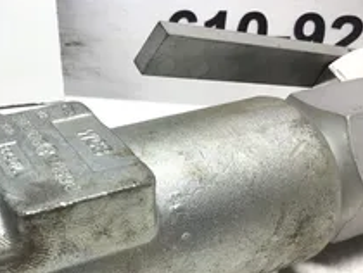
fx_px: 619
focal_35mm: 59
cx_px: 93
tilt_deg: -32.6
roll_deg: -1.1
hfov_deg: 32.1
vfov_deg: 24.8
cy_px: 169
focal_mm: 3.3
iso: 40
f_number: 2.4
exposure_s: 1/120
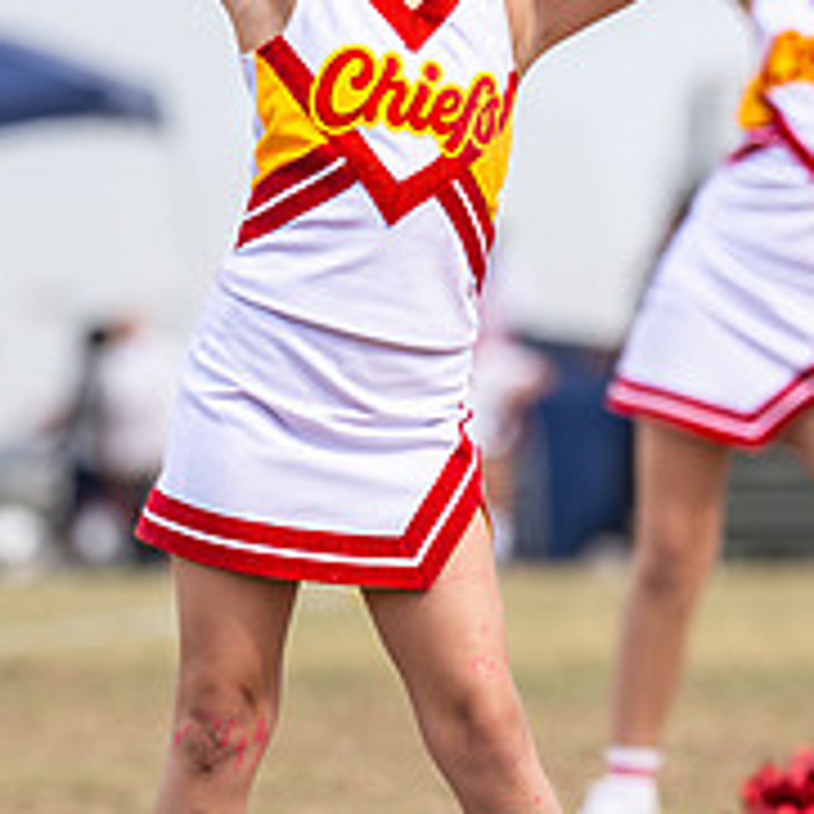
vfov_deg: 3.5
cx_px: 449
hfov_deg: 3.5
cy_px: 215
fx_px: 13249
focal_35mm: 498
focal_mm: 151
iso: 160
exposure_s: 1/1600
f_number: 2.8
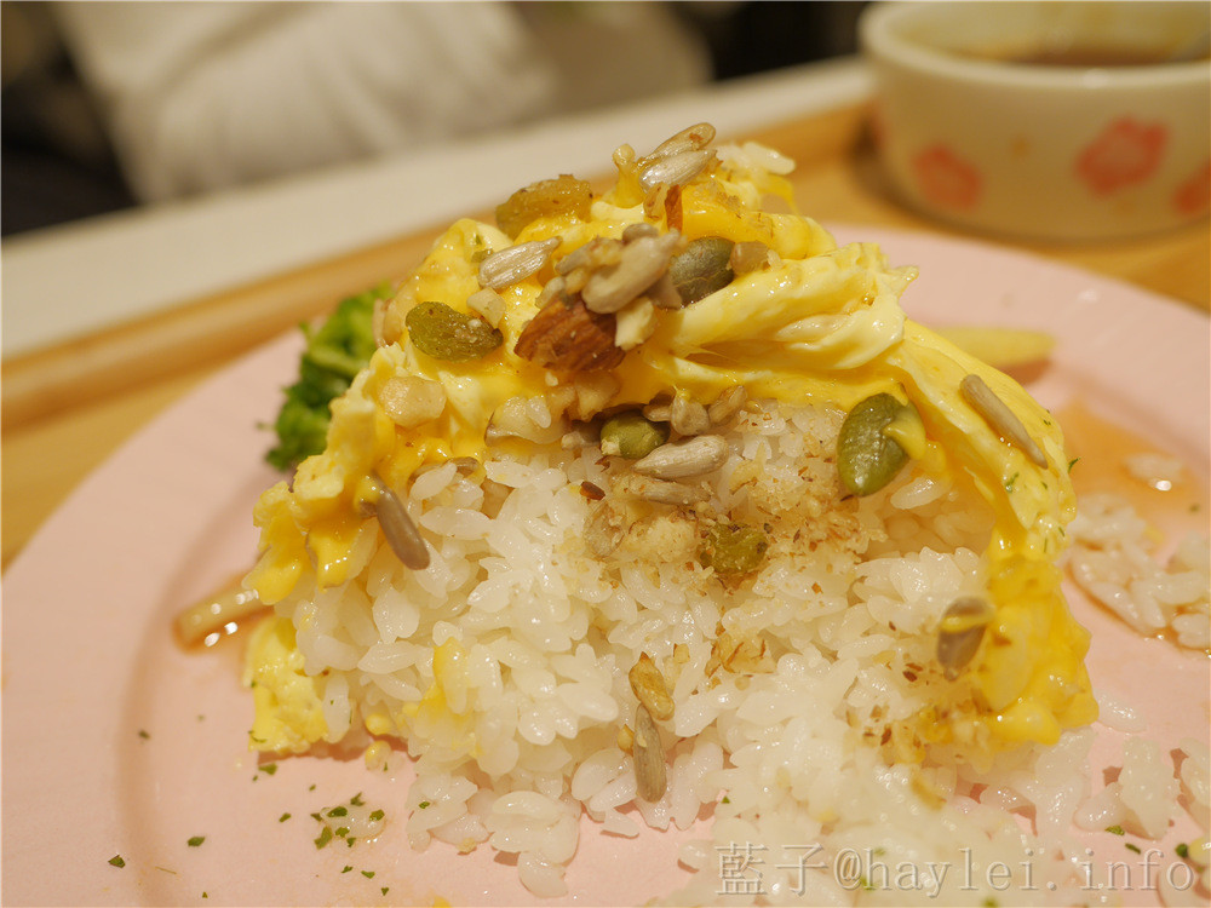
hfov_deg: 60.0
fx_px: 1050
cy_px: 454
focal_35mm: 30
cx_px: 606
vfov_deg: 46.8
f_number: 2.8
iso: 200
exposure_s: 1/80
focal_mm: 15
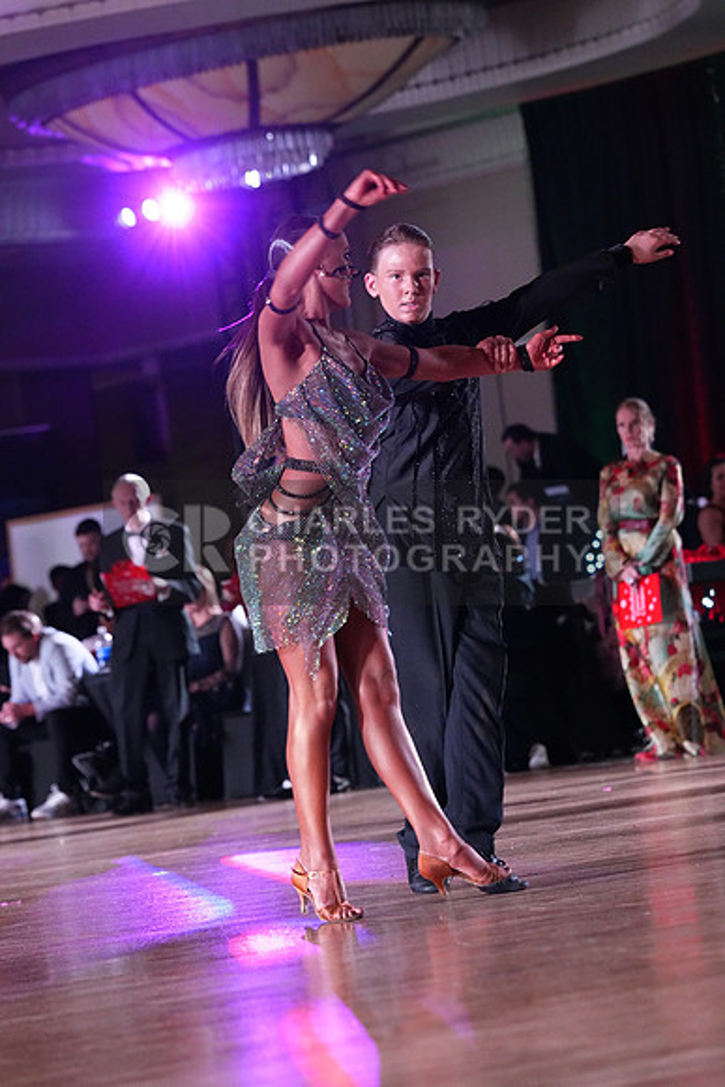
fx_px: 4649
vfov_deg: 13.3
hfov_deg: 8.9
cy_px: 544
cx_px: 362
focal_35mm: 154
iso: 10000
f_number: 5
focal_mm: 154
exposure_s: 1/400
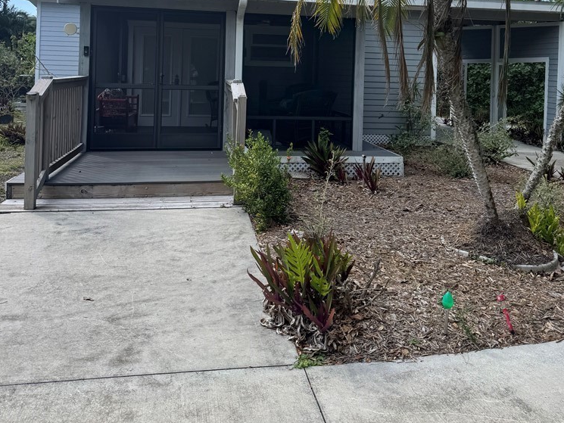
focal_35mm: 33
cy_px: 68
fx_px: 538
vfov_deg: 40.7
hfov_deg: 55.3
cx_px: 287
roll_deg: +0.5
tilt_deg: +0.9
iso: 80
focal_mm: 6.76
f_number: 1.78
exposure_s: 1/1980
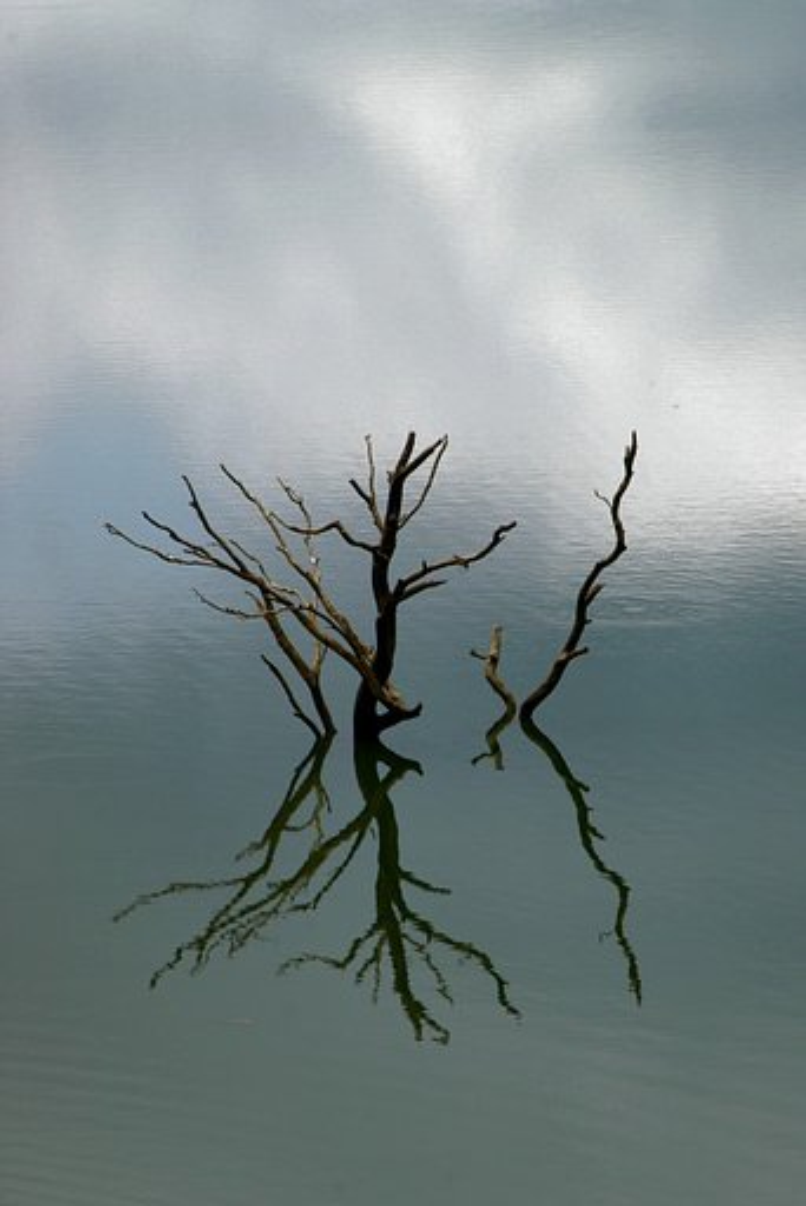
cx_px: 403
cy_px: 603
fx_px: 10061
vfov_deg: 6.9
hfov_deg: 4.6
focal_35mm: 300
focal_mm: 200
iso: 200
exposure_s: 1/500
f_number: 10
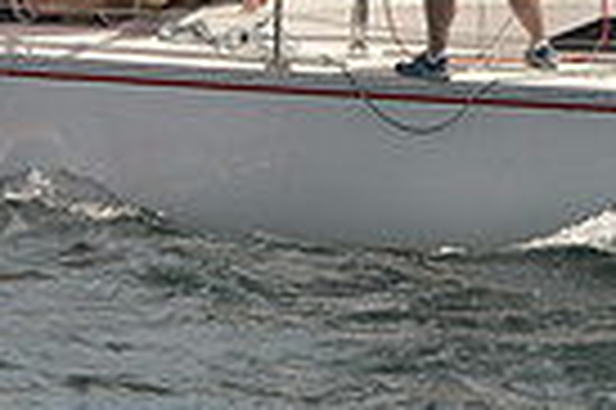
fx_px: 7093
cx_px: 531
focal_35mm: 415
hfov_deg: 5.0
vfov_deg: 3.3
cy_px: -88
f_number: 8
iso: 400
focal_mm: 98
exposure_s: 1/800
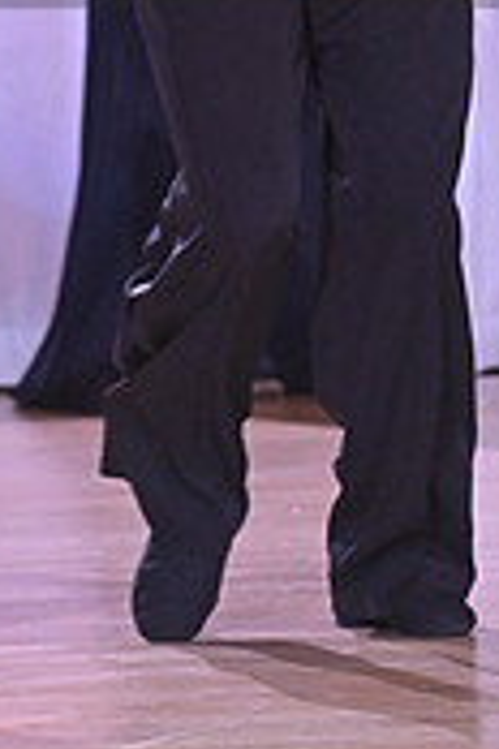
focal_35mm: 501
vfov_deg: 4.1
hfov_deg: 2.7
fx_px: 10416
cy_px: -133
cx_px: 19
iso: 3200
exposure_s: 1/400
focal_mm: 150
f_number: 4.5
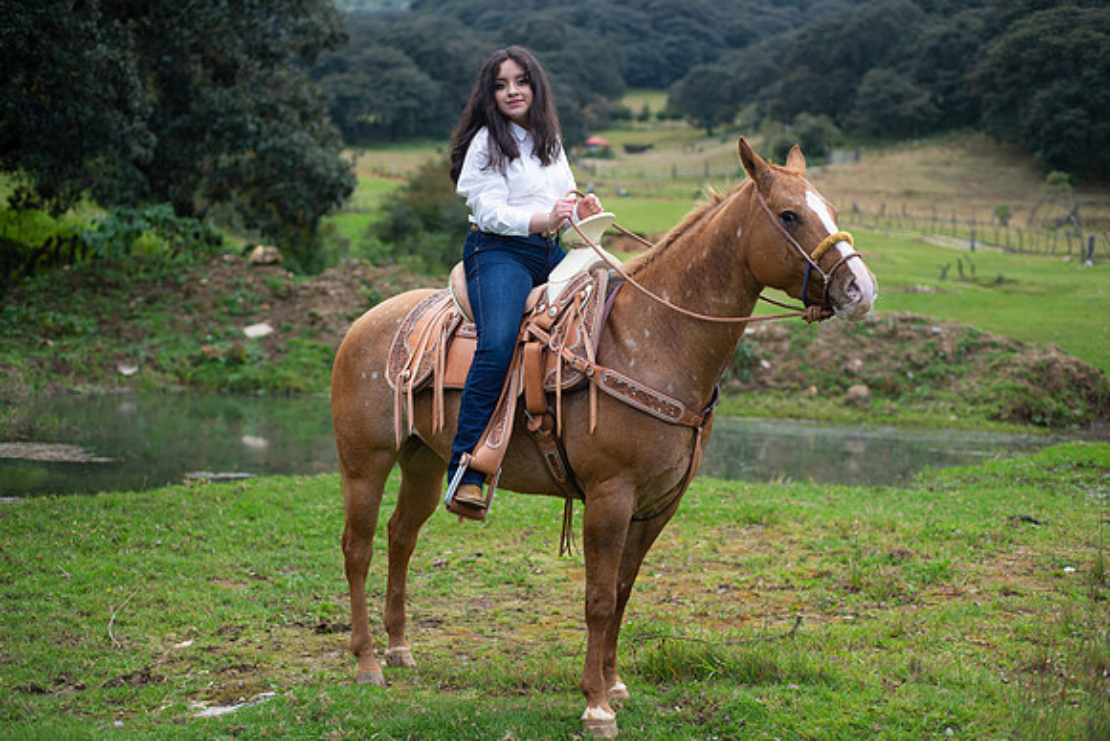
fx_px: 1542
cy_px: 370
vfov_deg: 27.0
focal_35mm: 50
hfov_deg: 39.6
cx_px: 555
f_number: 2.8
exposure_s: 1/800
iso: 400
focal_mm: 50
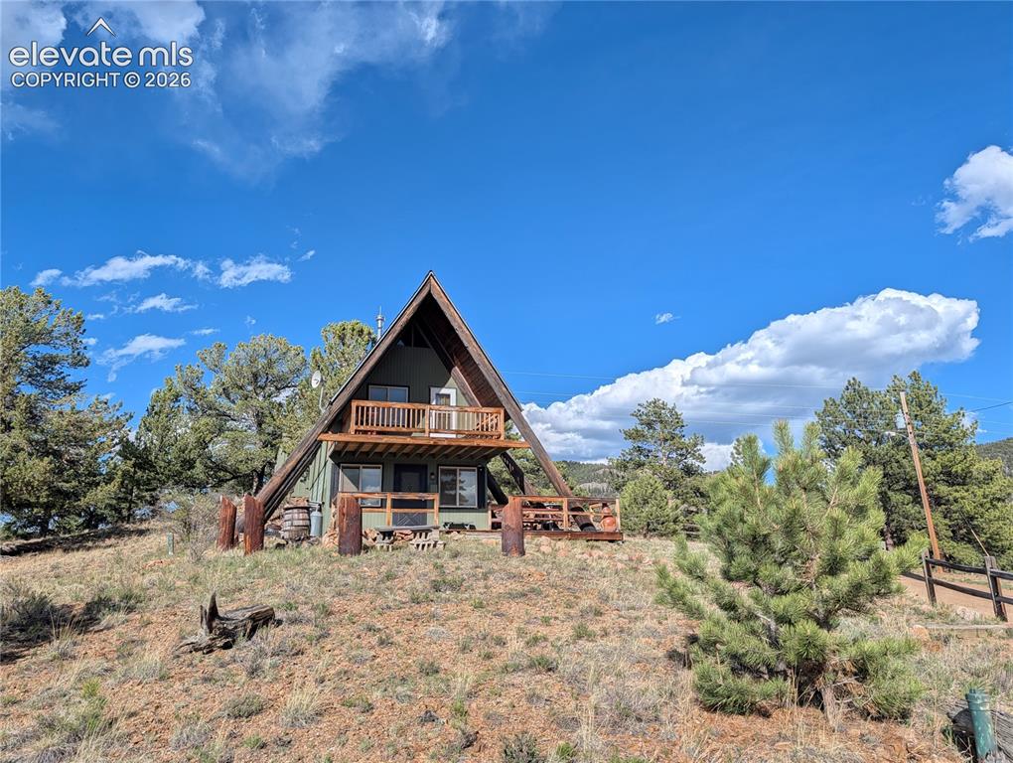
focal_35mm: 24
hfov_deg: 71.5
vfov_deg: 56.9
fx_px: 703
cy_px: 382
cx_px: 506
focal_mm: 6.9
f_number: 1.68
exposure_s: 1/1408
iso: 17
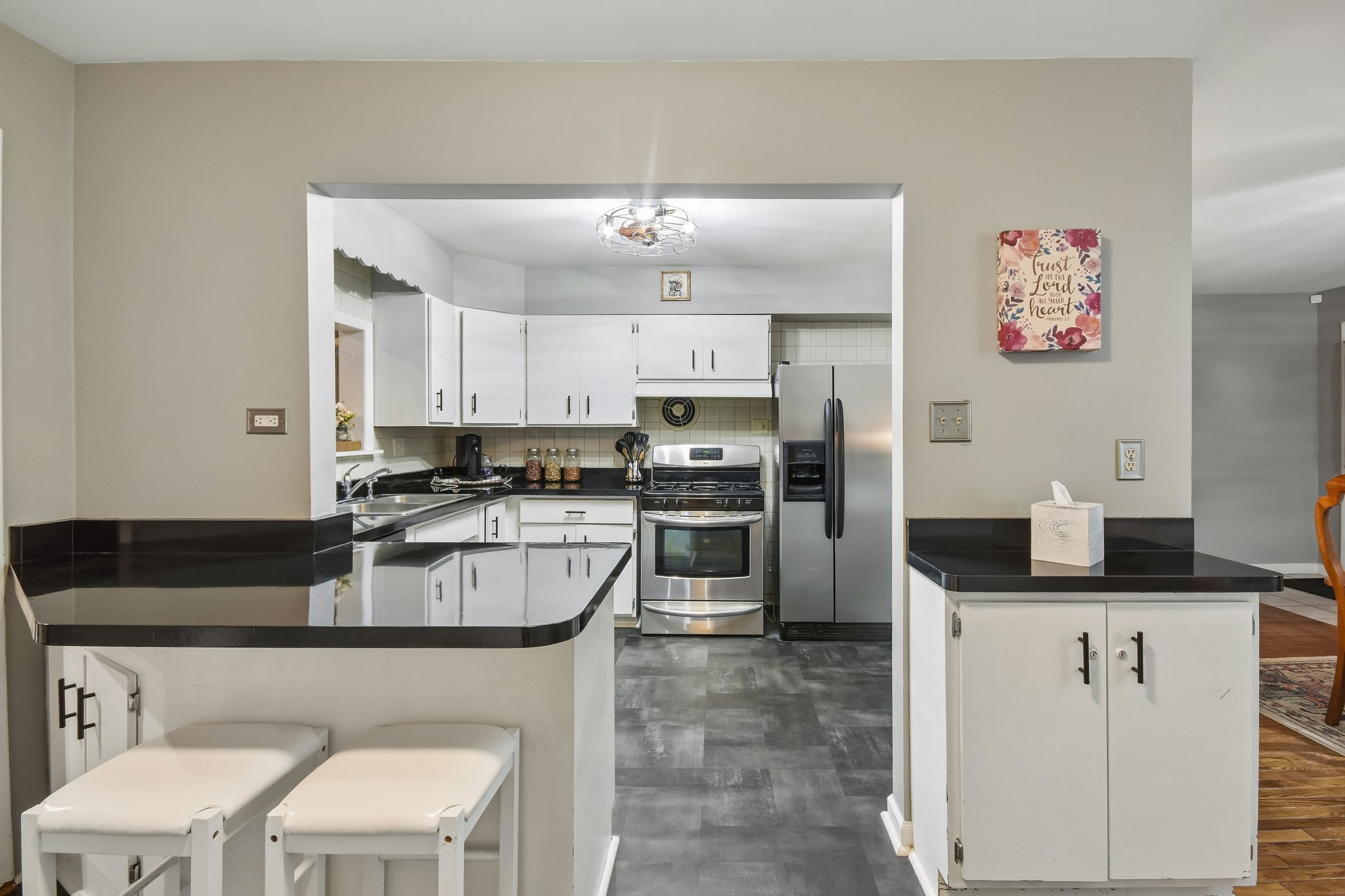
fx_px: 560
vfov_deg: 77.3
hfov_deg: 100.4
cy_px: 448
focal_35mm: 15
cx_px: 672
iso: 500
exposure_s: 1/5
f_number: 8
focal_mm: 10
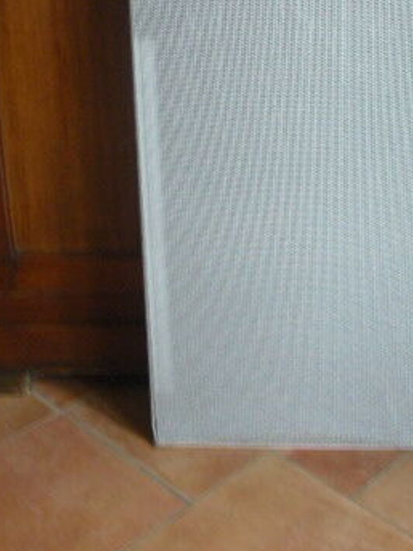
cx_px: 313
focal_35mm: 67
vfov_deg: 28.1
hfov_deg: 21.7
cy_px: 75
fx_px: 1066
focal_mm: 6
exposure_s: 1/10
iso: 200
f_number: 2.8
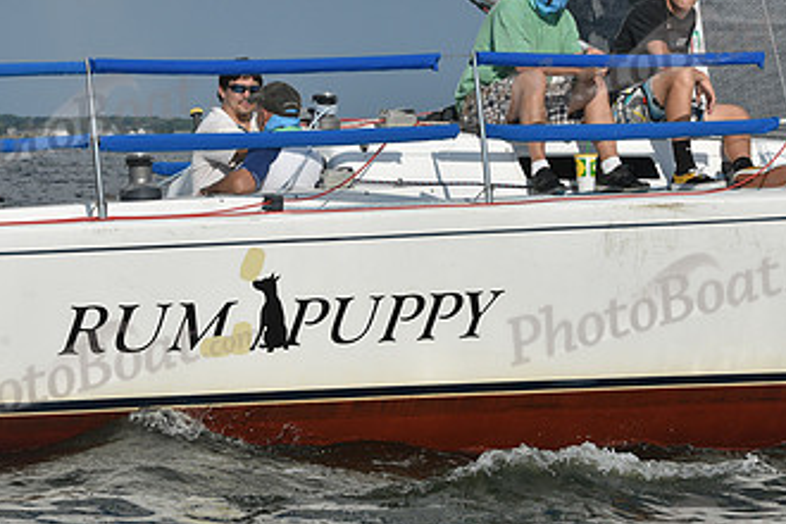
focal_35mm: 158
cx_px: 386
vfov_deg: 8.7
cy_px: 213
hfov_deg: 13.0
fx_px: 3449
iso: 250
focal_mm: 90
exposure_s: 1/1250
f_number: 10
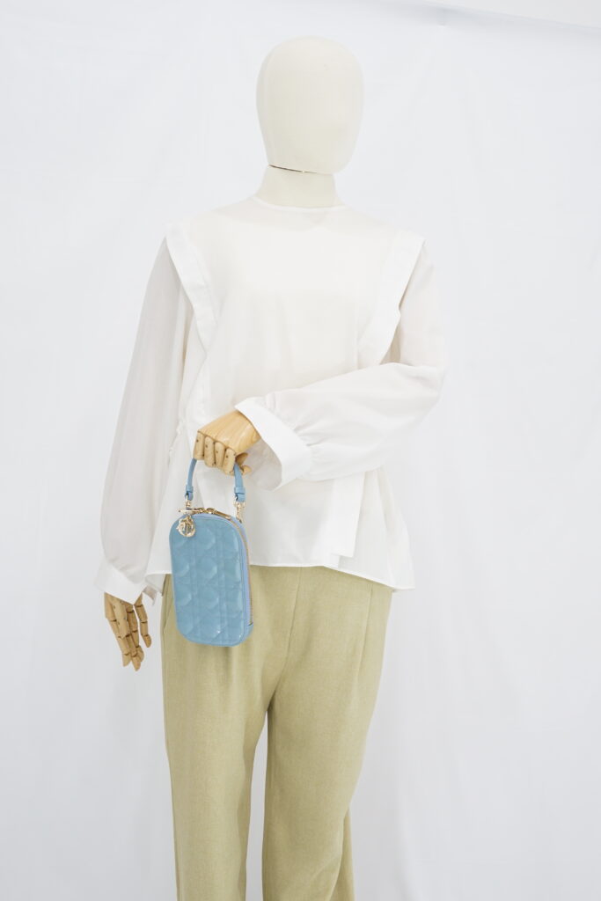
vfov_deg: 39.6
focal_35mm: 50
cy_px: 450
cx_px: 300
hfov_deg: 27.0
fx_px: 1252
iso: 640
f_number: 6.3
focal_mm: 50
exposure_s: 1/8
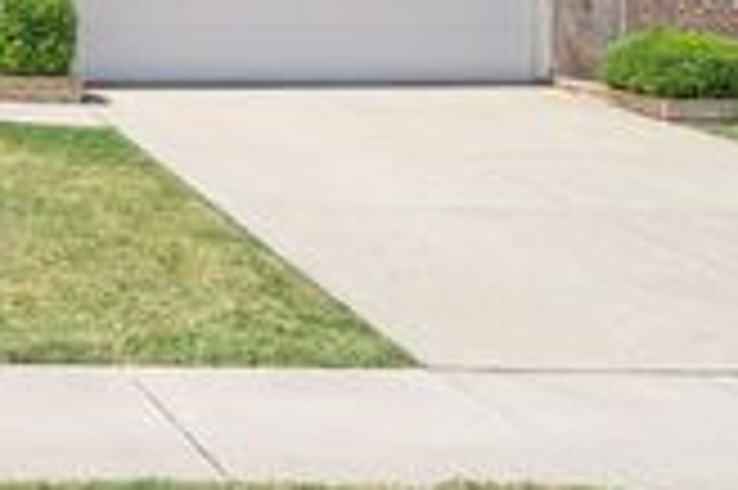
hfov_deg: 28.7
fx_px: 1249
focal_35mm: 61
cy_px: -47
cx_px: -140
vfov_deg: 21.1
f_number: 8
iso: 200
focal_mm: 20
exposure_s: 1/80
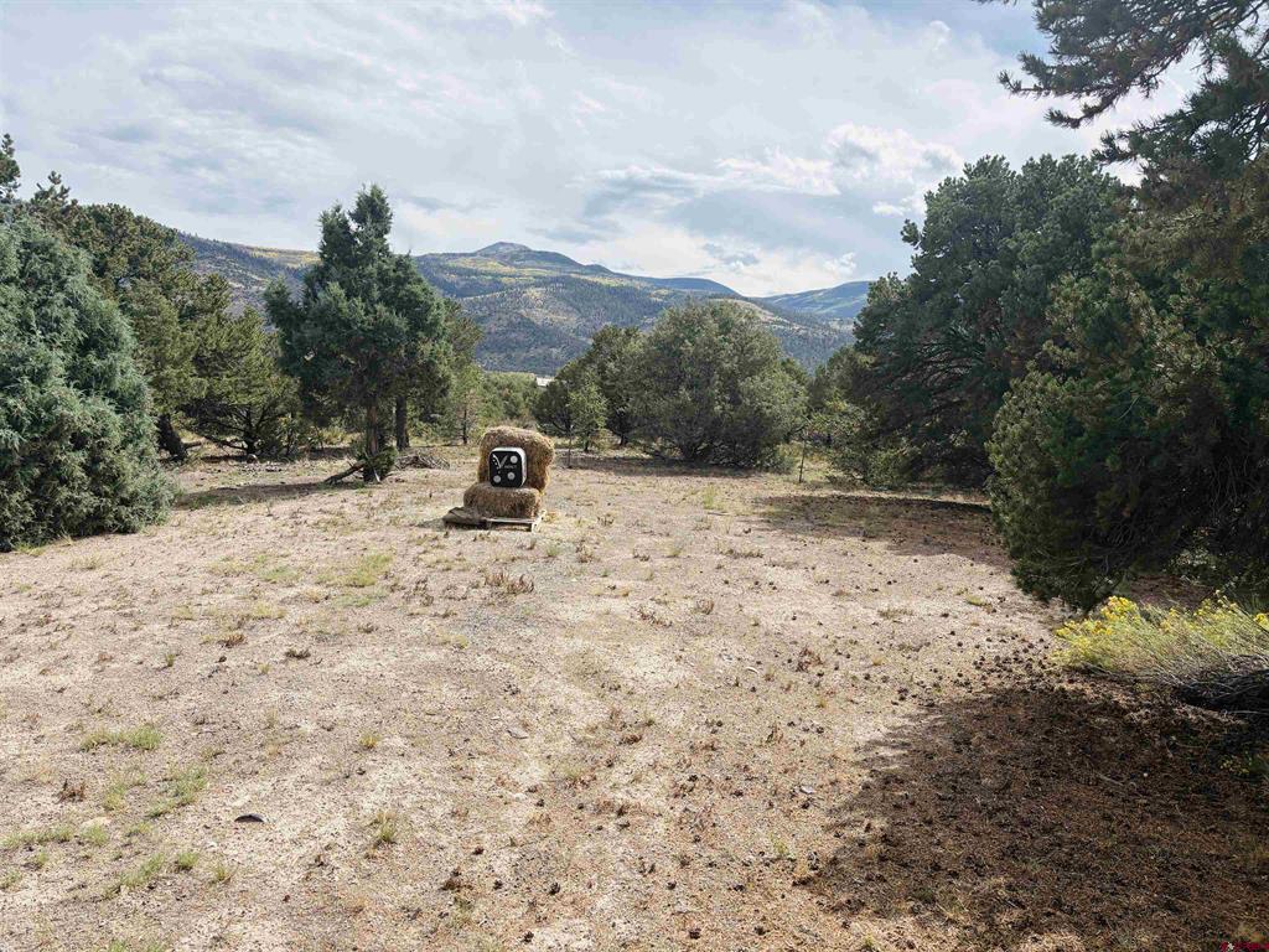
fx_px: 953
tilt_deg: -7.4
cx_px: 634
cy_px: 476
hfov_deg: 67.3
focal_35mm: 26
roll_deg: -2.5
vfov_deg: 53.1
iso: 50
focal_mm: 5.96
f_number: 1.6
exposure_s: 1/4608
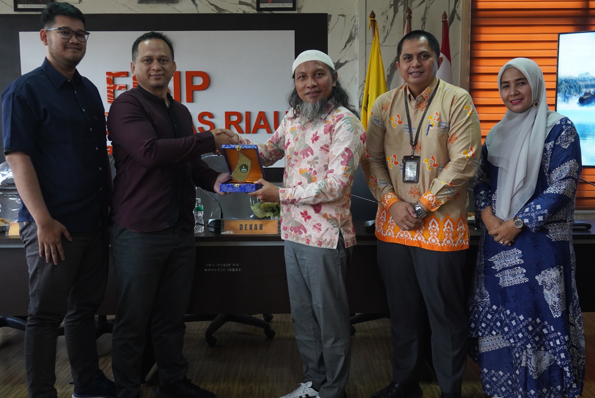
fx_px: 670
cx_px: 301
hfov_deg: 47.9
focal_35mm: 41
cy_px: 201
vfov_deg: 33.0
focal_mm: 25
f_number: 5.6
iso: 1250
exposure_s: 1/40
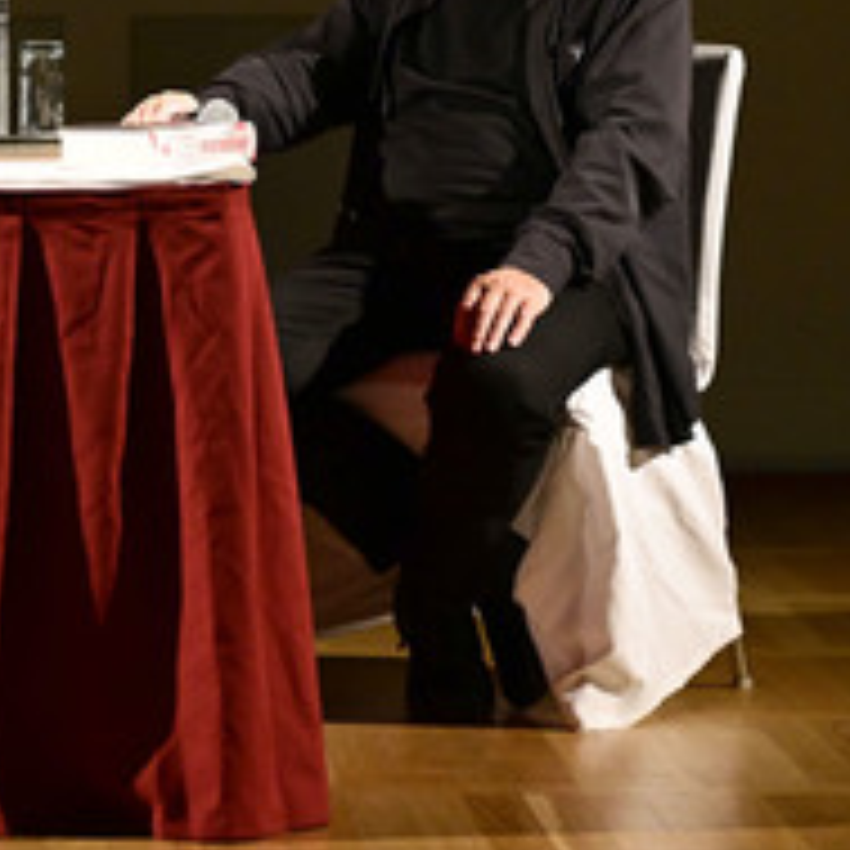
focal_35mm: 172
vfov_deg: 10.1
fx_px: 4778
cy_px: 220
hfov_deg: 10.0
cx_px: -97
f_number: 2.8
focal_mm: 85
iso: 6400
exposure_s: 1/320
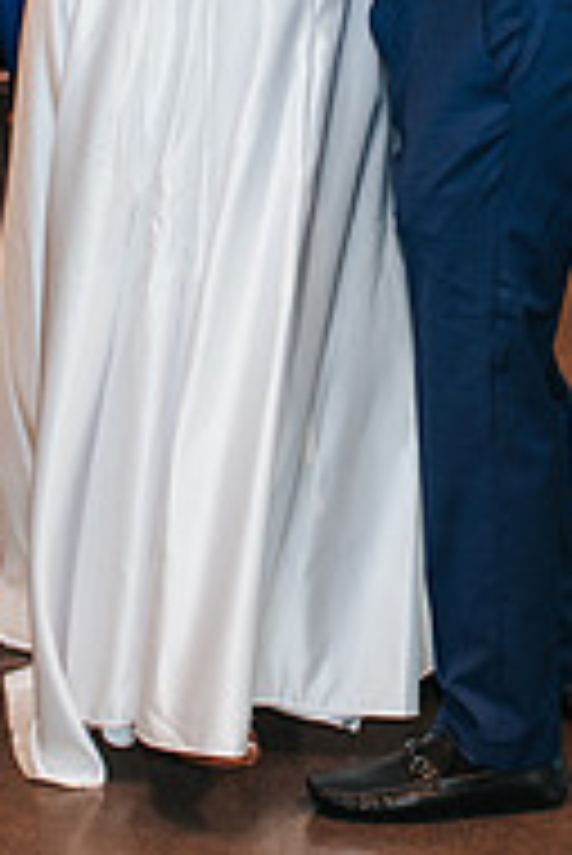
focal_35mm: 124
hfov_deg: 11.1
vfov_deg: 16.0
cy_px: -108
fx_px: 2950
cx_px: 343
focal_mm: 35
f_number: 2.8
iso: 500
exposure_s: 1/160
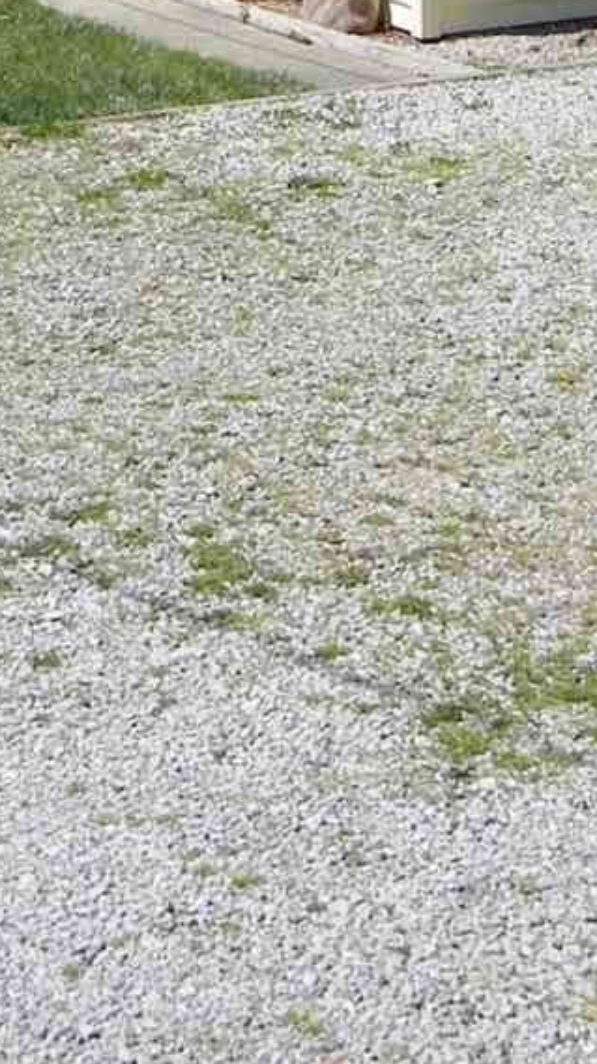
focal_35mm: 110
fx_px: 3099
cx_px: 498
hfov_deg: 11.0
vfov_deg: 18.8
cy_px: -54
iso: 80
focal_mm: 5
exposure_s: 1/419
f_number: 7
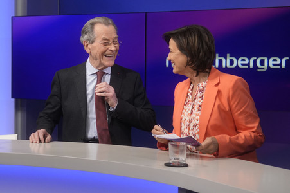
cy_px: 96
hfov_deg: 43.6
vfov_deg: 29.8
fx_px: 362
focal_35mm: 45
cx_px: 145
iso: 640
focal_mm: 30
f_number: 2.2
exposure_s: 1/250
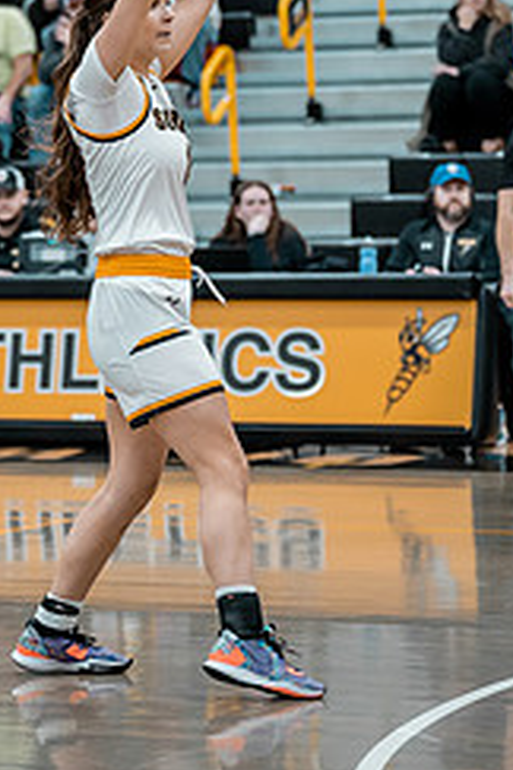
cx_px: 24
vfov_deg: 10.0
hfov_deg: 6.7
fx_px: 4382
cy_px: 303
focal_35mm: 205
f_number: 2.5
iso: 1250
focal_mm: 77
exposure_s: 1/640
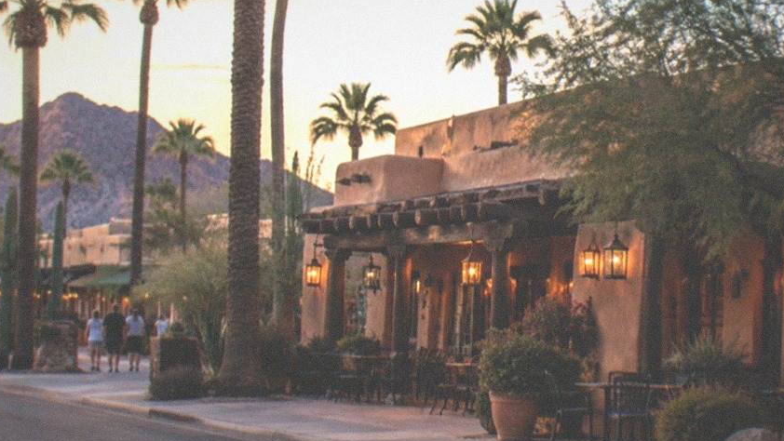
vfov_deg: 26.0
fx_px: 956
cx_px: 439
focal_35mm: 46
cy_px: 248
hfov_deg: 44.5
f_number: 11
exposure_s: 1/250
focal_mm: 37
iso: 500
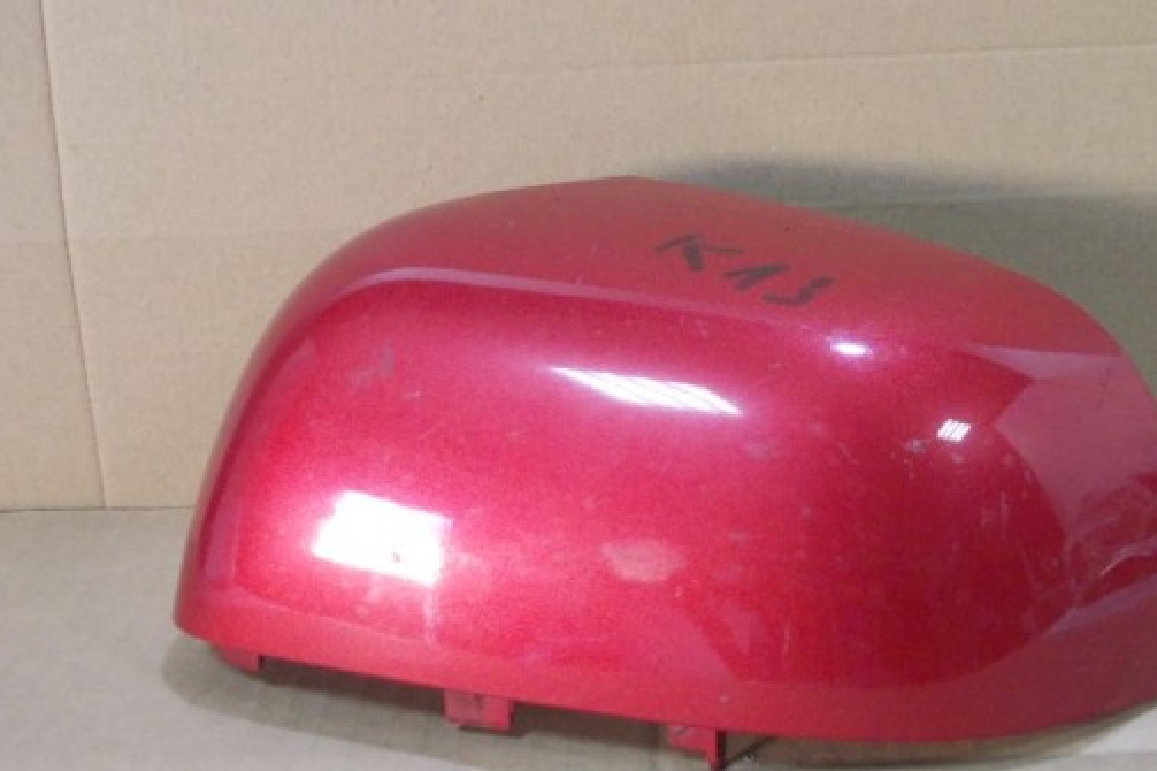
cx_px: 692
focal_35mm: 64
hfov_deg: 31.3
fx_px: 2056
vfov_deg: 21.2
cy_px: 354
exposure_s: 1/6
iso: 200
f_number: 3.3
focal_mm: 6.1
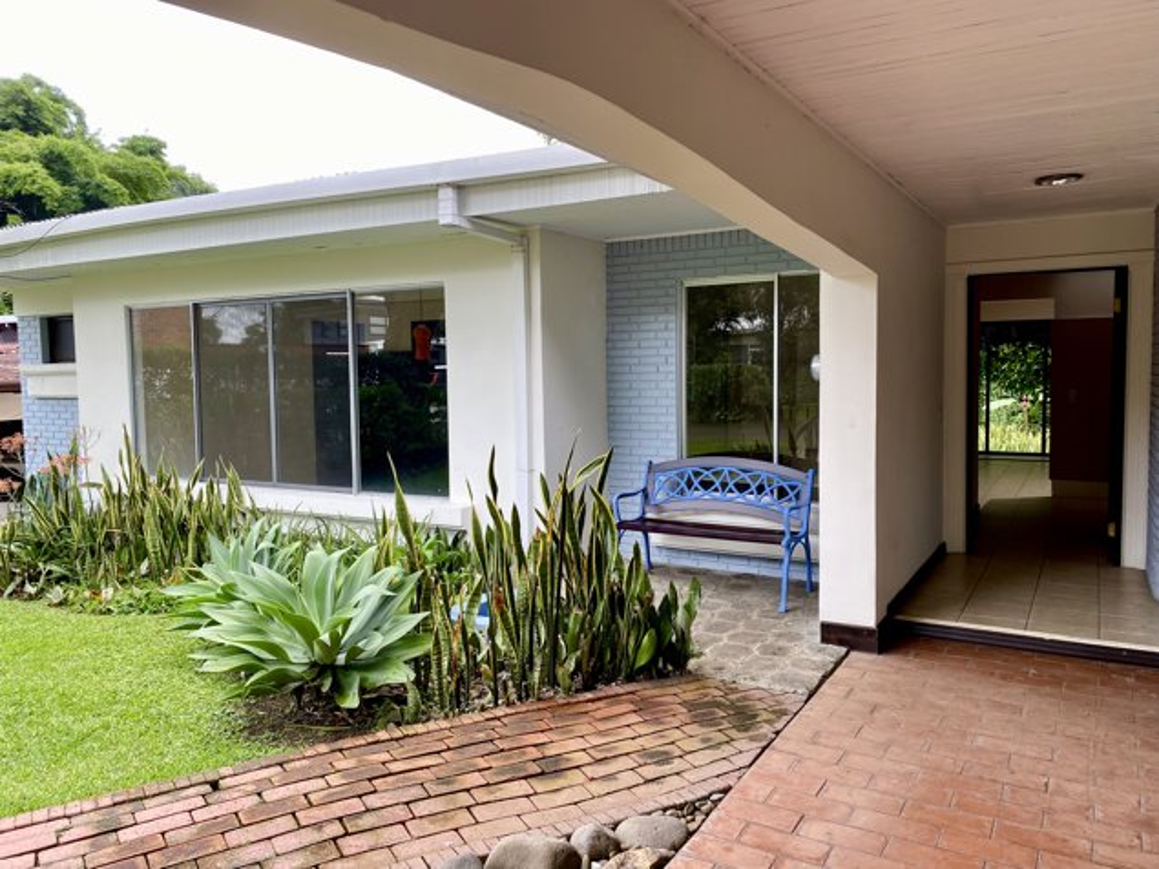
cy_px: 434
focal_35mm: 26
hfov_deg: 67.3
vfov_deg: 53.0
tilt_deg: -3.7
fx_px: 870
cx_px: 580
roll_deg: +1.0
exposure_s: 1/184
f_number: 1.8
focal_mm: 4.25
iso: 32
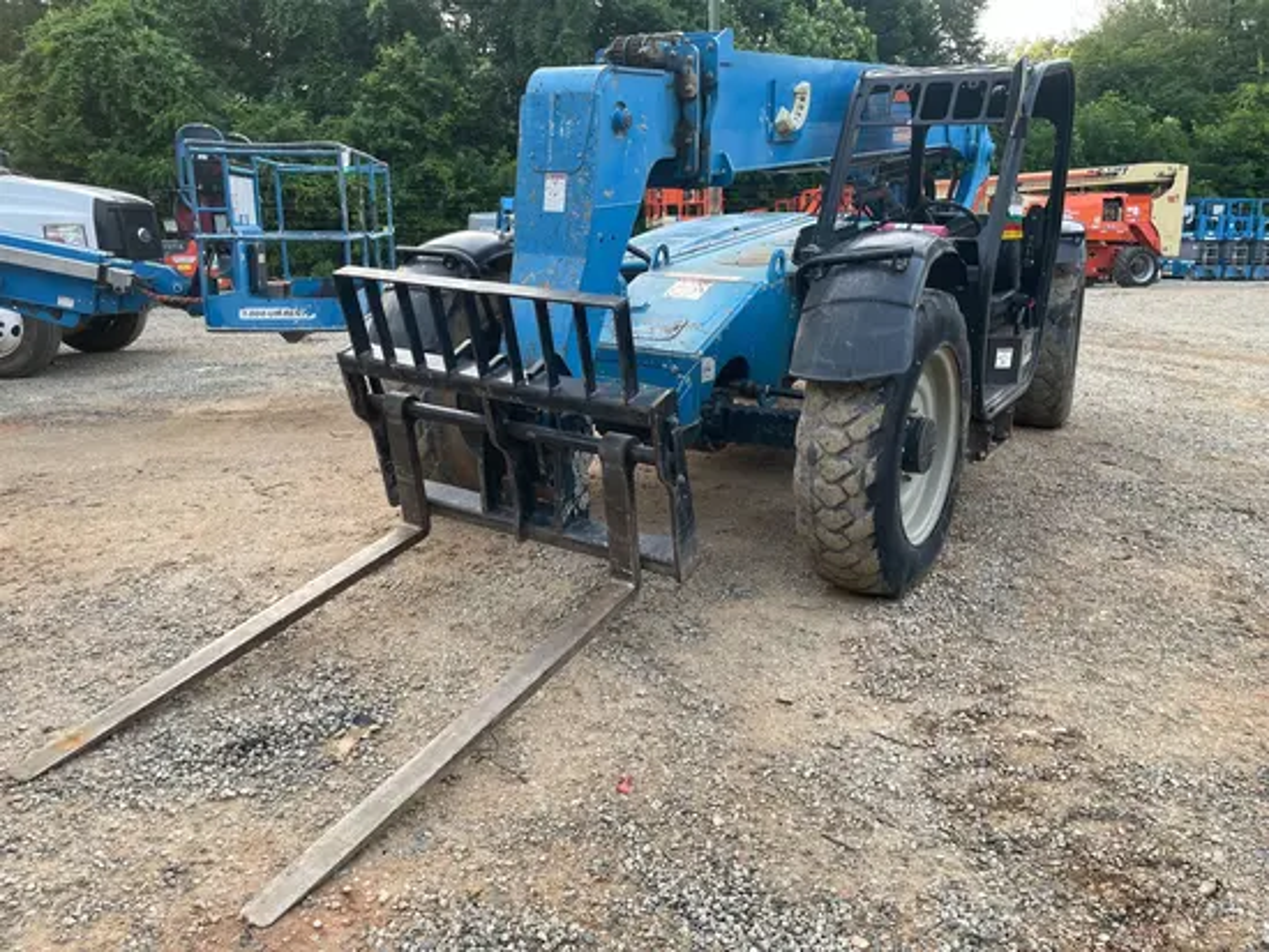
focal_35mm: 26
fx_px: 954
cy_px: 476
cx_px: 634
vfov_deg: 53.1
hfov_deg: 67.3
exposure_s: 1/121
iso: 64
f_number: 1.6
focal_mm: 4.2
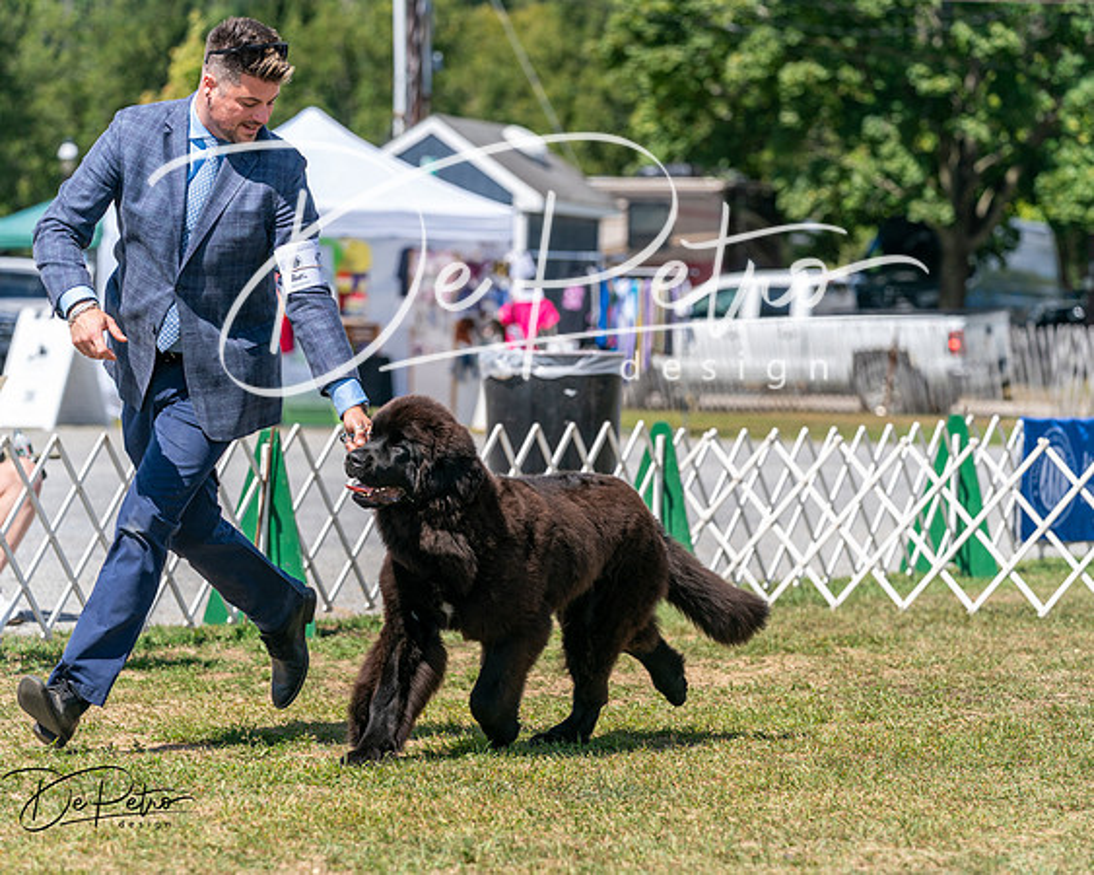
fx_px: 5030
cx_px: 547
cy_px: 438
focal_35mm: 155
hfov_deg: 12.4
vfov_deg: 9.9
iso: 250
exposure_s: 1/1600
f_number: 4.5
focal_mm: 138
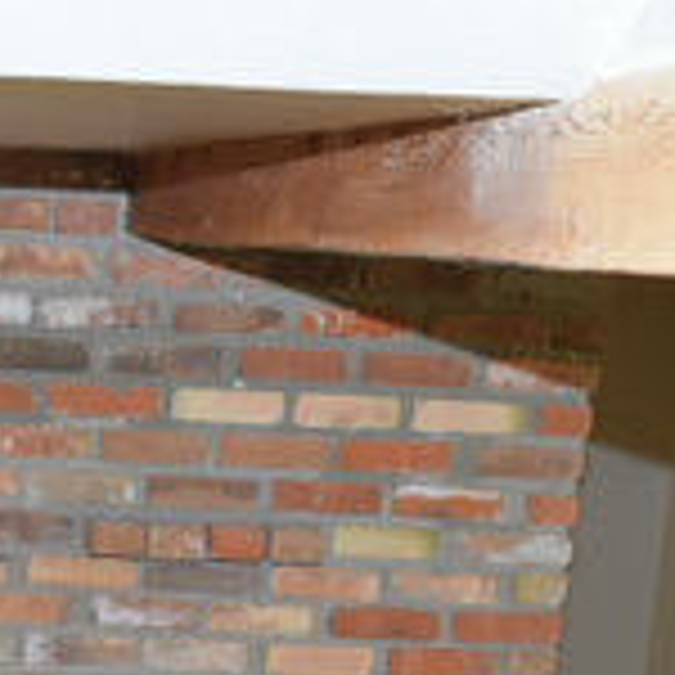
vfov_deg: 17.0
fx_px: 2162
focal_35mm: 98
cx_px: -184
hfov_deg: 16.8
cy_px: 810
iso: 800
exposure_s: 1/100
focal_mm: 18
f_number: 5
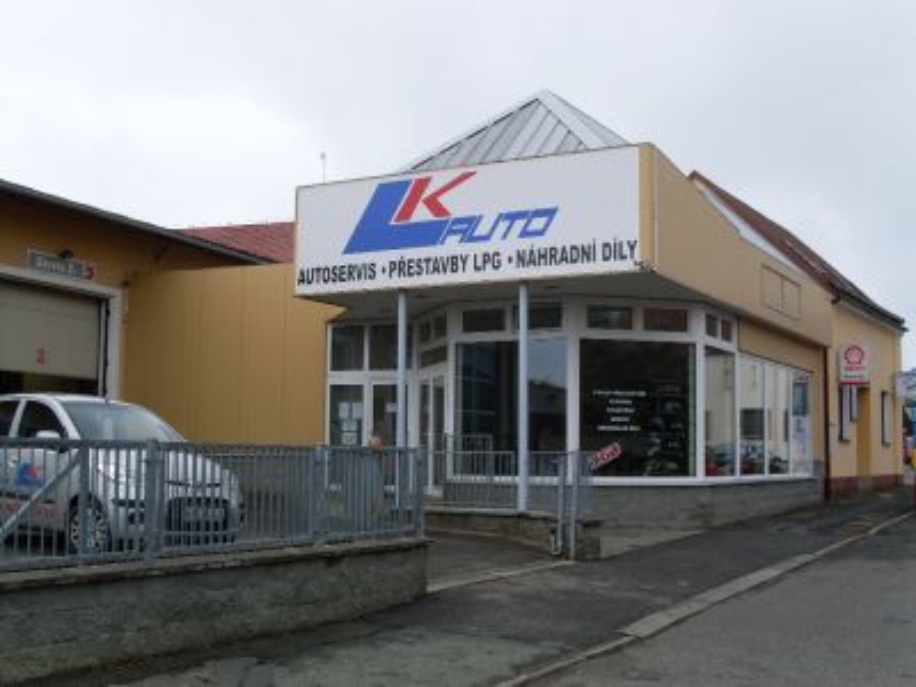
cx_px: 458
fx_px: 1297
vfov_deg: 29.7
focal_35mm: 49
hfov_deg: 38.9
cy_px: 344
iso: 80
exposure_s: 1/350
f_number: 3.1
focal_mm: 8.1
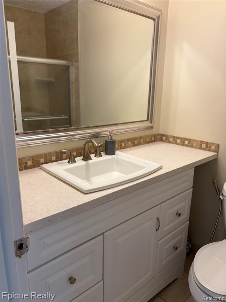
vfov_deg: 67.3
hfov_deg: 53.1
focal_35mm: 26
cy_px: 151
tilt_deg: -15.5
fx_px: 226
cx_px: 113
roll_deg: -1.4
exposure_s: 1/120
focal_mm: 5.96
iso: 125
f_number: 1.6
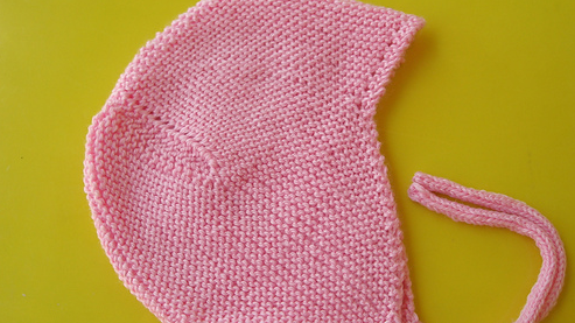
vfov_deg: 28.3
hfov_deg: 48.4
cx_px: 286
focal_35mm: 42
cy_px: 177
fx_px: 640
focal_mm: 7.8
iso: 64
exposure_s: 1/96.8
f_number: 4.8
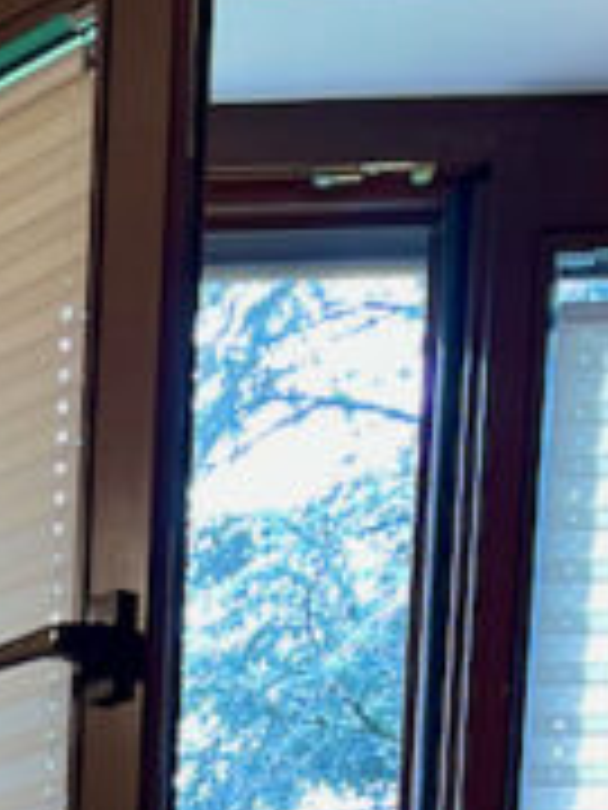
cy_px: 2138
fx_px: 3466
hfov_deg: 9.5
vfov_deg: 10.7
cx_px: -504
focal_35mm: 148
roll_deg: -0.3
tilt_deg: -9.6
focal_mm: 5.1
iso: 125
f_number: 1.6
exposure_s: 1/100
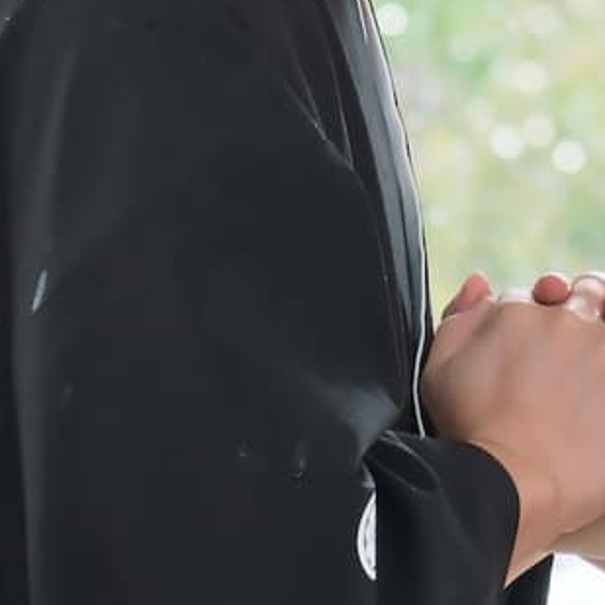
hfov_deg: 4.2
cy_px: -311
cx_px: 597
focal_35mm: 416
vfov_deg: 4.2
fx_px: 8226
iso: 800
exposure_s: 1/250
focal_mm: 70
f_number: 4
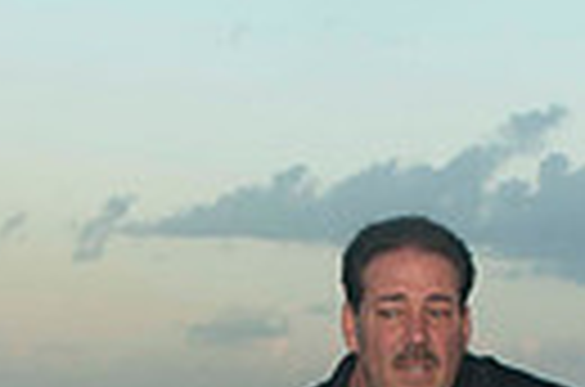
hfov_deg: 11.0
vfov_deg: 7.2
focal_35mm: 188
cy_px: 574
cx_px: 333
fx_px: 3048
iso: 100
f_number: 5.6
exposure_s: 1/80
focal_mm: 28
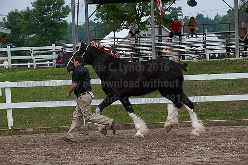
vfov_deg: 10.5
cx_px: 124
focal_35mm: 130
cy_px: 82
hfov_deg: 15.8
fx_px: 895
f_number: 5.6
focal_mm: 130
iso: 640
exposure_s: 1/1250
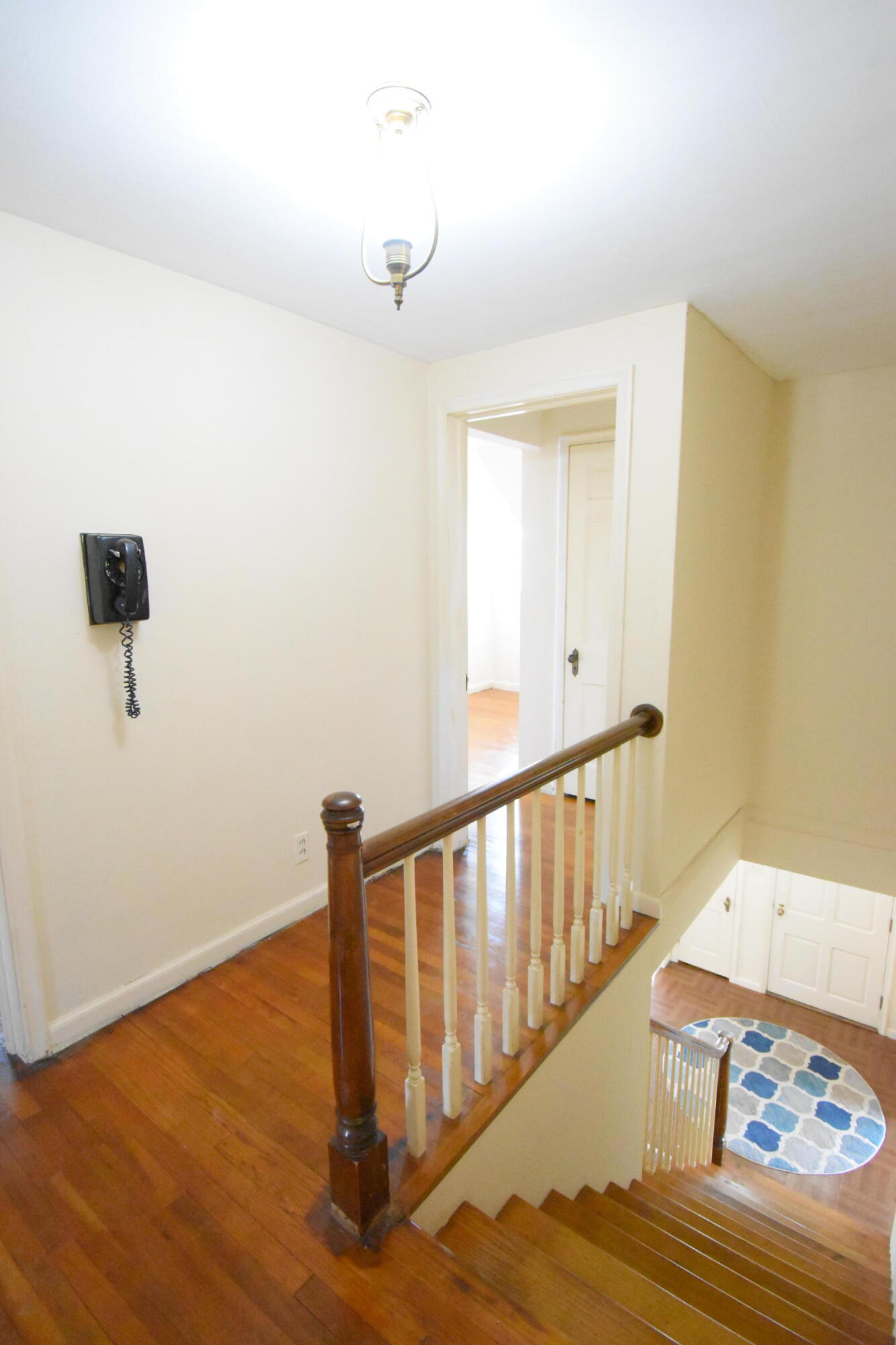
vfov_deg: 92.4
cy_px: 672
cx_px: 448
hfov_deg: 69.6
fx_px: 644
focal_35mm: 17
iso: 9000
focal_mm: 11.5
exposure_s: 1/125
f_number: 4.8
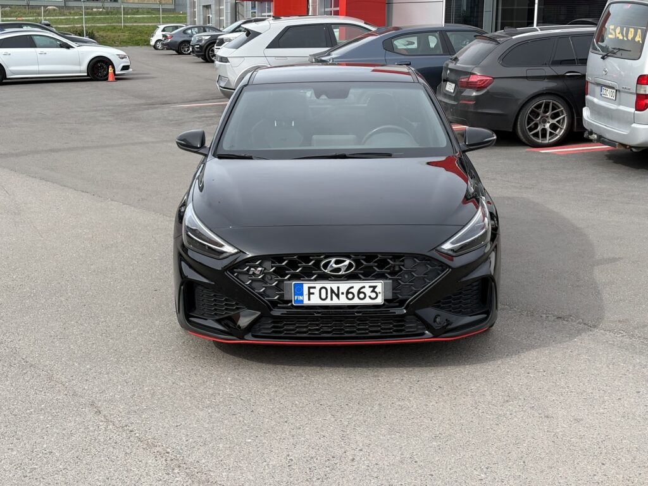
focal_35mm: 52
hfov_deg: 36.8
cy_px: 243
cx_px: 324
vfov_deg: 28.0
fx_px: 973
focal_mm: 5.96
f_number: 1.6
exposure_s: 1/1484
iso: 50
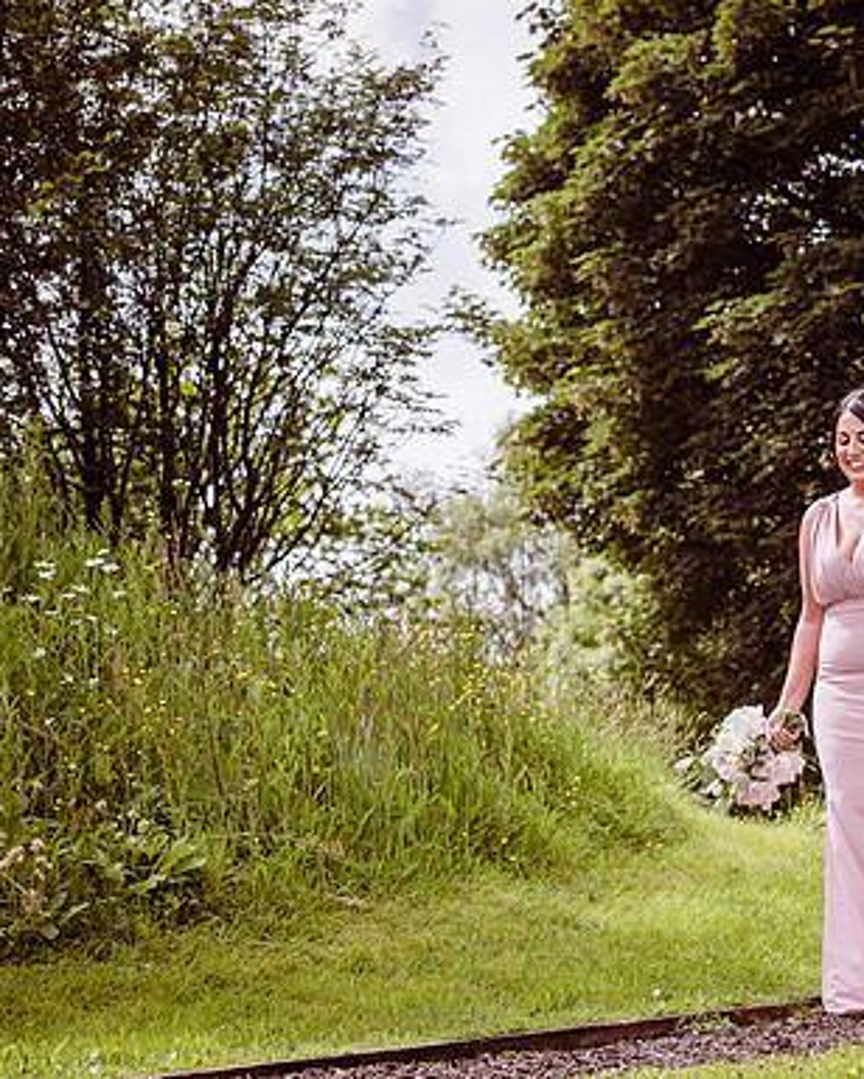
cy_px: 540
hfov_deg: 15.5
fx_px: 3164
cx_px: 670
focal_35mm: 99
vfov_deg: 19.4
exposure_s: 1/1600
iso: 250
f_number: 4.5
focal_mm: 70
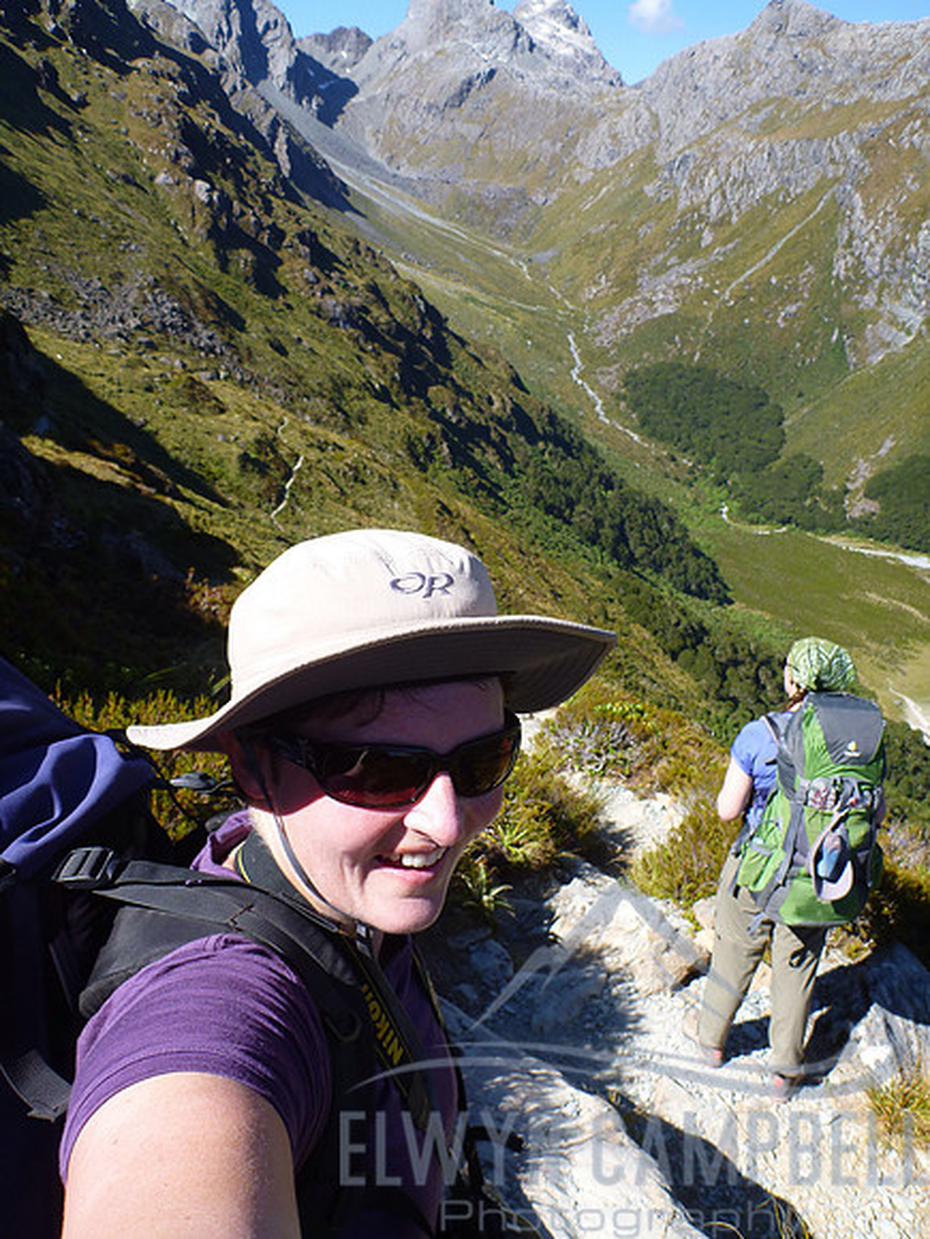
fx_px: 1003
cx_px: 465
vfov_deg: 63.4
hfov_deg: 49.7
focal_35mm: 28
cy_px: 620
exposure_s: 1/500
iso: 100
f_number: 3.3
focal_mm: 4.9
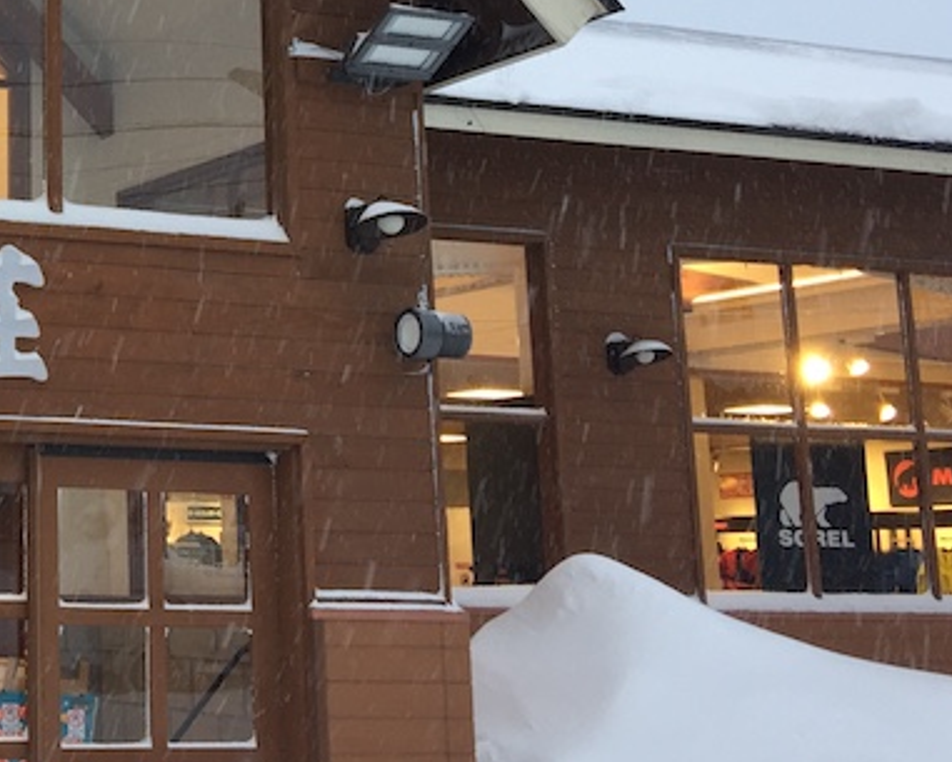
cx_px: -187
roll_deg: -1.0
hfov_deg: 23.0
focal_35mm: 76
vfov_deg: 19.9
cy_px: 115
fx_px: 2142
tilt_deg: +13.2
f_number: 2.2
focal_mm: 4.15
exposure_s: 1/60
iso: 32
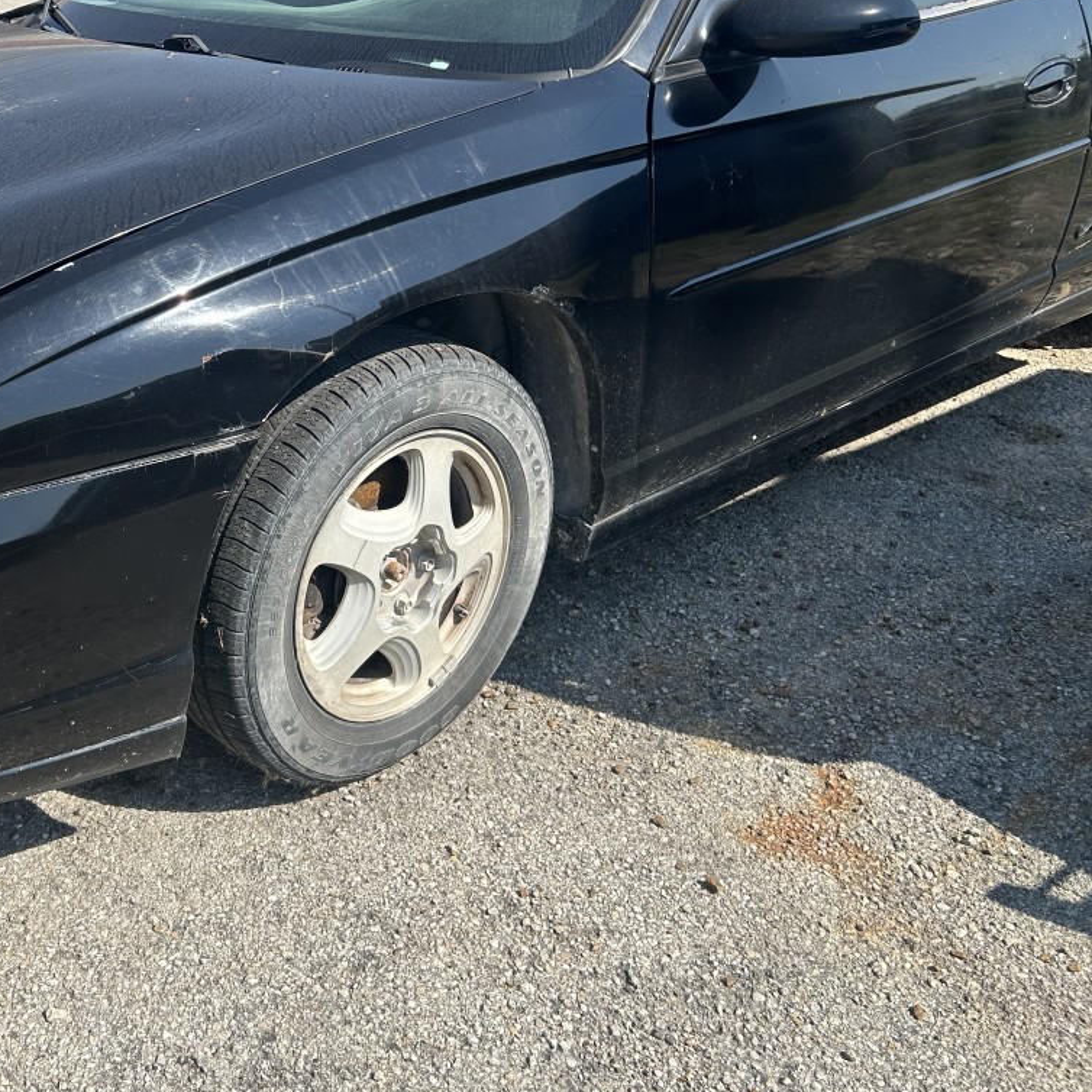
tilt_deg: -20.3
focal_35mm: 39
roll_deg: +3.3
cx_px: 223
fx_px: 1392
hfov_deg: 41.1
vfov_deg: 42.6
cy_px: 433
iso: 50
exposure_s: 1/2762
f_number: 1.5
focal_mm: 5.7
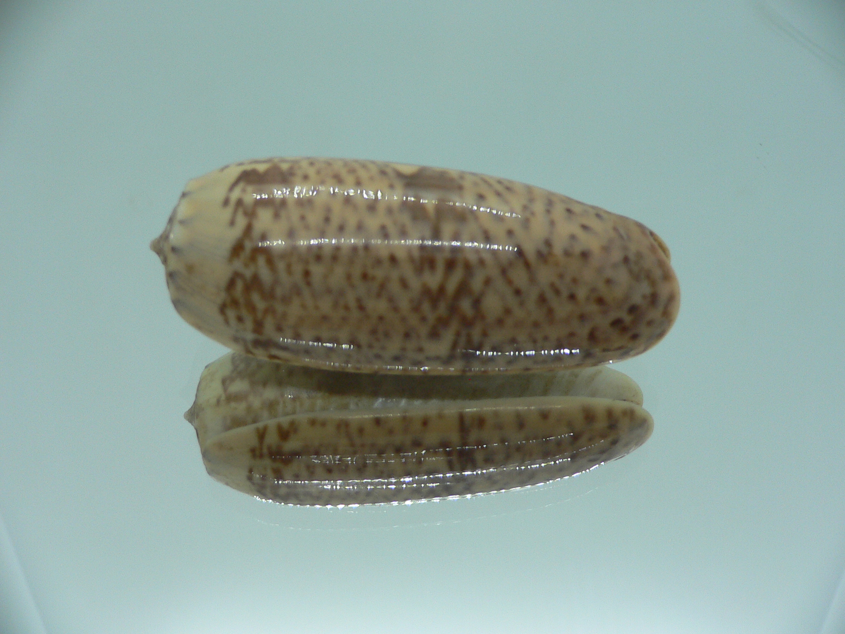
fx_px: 854
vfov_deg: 40.7
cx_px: 422
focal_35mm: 35
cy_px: 317
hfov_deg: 52.6
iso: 100
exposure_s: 1/60
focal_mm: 4.6
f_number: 2.8
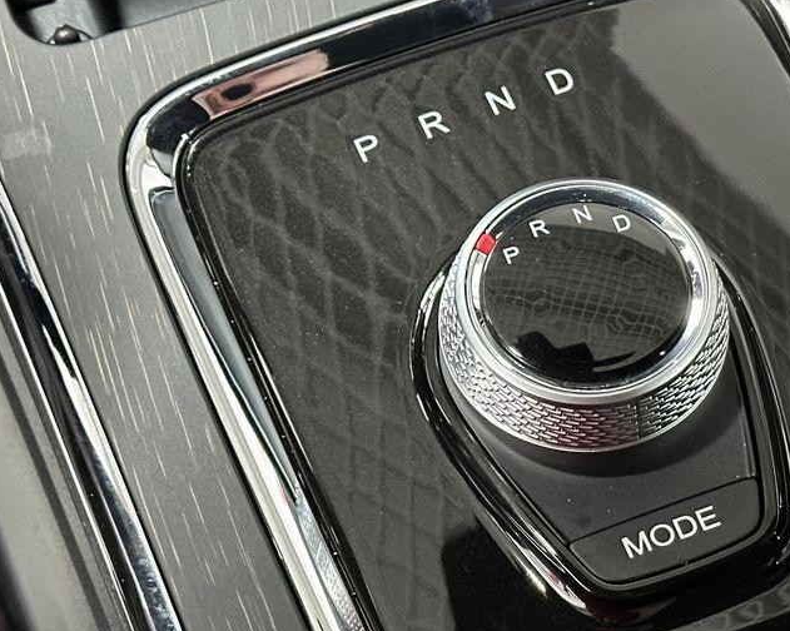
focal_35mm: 107
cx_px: 636
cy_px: 511
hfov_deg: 17.8
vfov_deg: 14.3
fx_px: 2500
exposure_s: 1/33
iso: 500
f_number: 1.78
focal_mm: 6.86
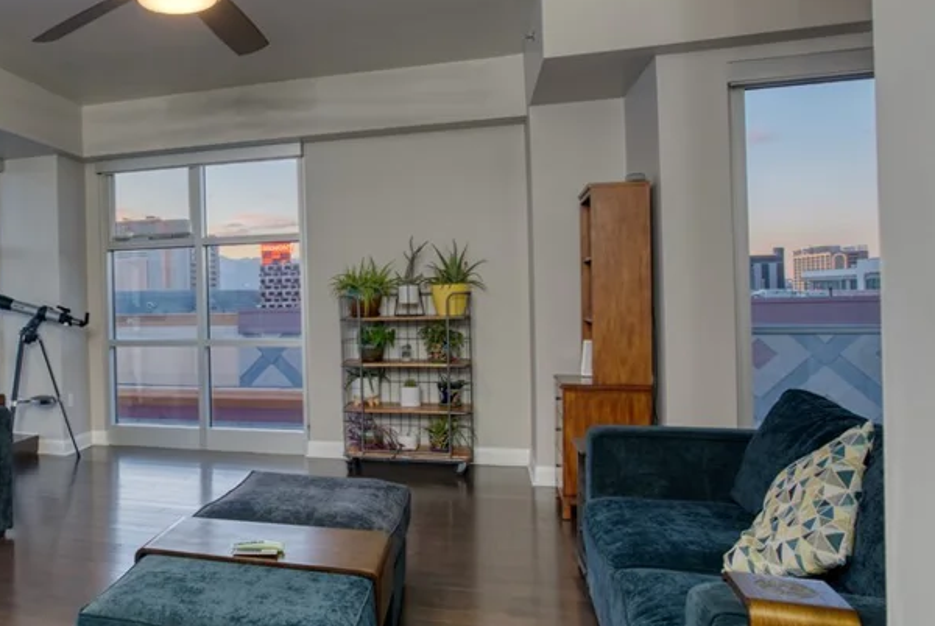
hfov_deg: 57.5
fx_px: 754
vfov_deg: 45.1
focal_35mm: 29
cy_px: 304
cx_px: 153
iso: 400
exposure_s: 1/4
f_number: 7.1
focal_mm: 17
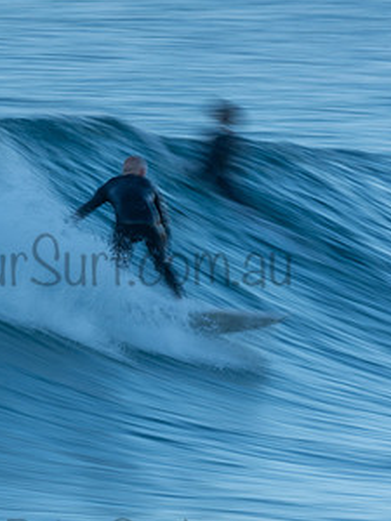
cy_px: 246
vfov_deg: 1.4
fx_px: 20994
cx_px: 108
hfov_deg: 1.1
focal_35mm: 1394
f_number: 18
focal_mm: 500
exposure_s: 1/20
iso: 100
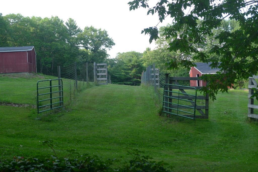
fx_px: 358
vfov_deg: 27.0
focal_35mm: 50
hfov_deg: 39.6
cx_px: 129
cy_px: 86
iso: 80
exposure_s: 1/160
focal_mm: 10.7
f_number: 3.2
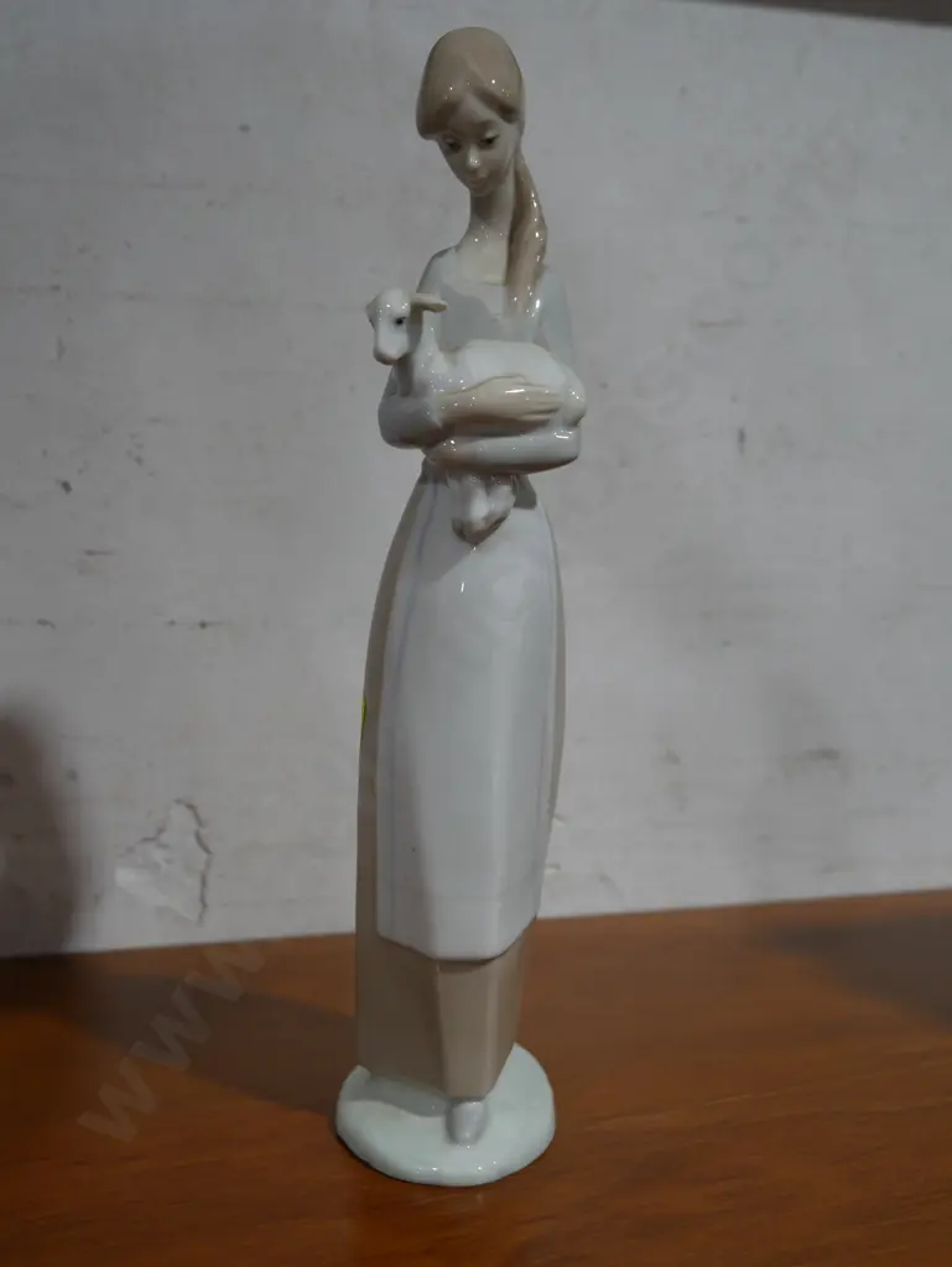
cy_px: 634
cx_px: 476
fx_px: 1539
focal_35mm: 42
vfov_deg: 44.8
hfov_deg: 34.4
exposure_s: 1/60
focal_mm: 21
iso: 320
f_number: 4.6
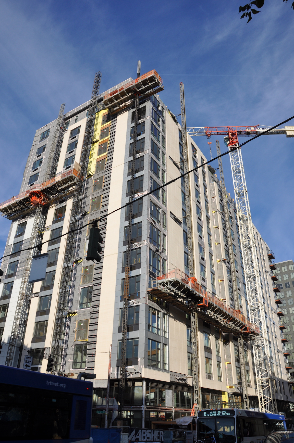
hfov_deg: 47.8
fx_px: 332
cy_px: 222
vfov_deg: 67.4
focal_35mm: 27
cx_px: 147
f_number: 14
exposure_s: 1/200
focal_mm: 18
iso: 200
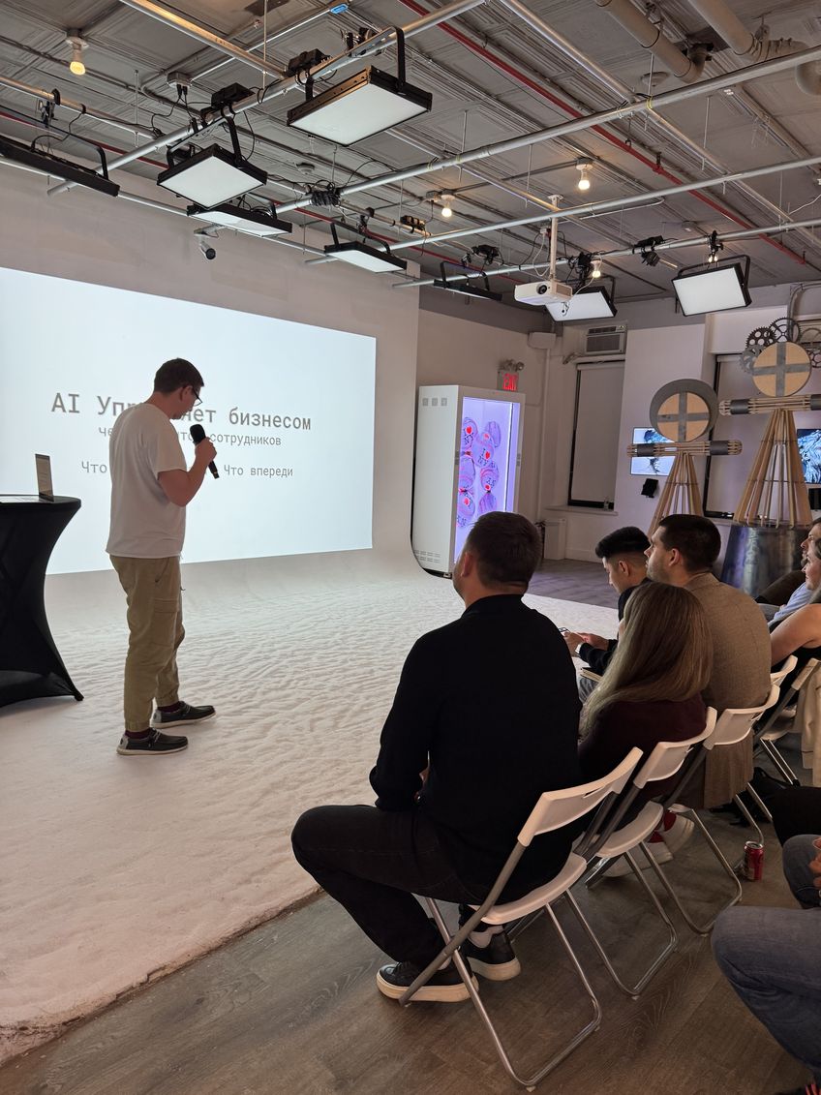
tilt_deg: -5.9
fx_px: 759
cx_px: 410
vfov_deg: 71.6
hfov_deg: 56.8
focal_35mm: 24
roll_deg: -2.0
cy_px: 548
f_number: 1.78
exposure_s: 1/69
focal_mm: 6.76
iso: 200
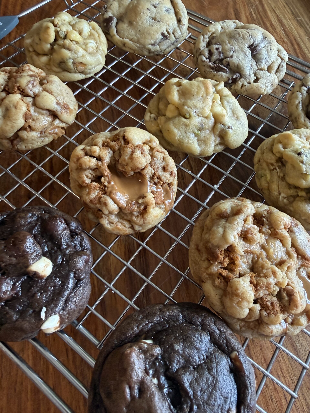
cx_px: 155
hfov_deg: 56.8
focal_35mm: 24
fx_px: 287
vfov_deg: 71.6
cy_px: 206
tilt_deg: -60.8
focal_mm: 2.22
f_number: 2.2
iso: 250
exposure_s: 1/60
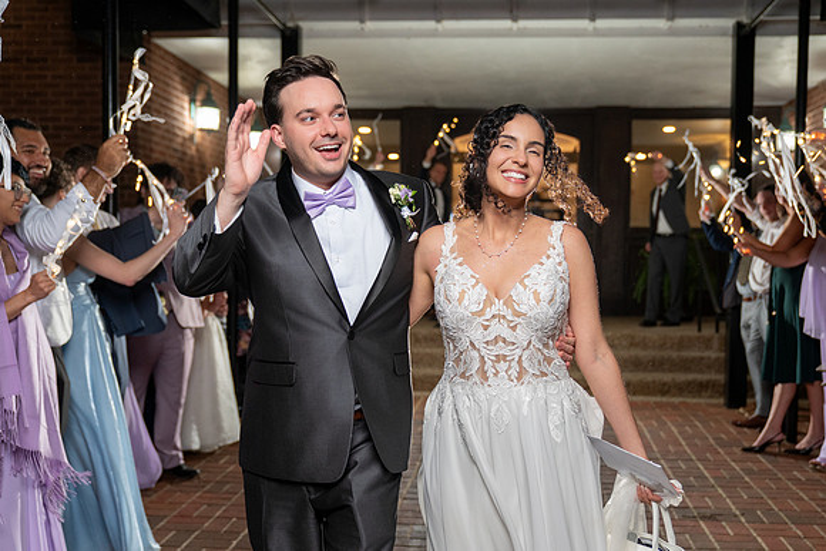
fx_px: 803
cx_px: 413
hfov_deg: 54.4
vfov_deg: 37.9
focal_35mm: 35
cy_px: 276
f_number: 2.8
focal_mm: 35
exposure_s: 1/200
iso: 2000
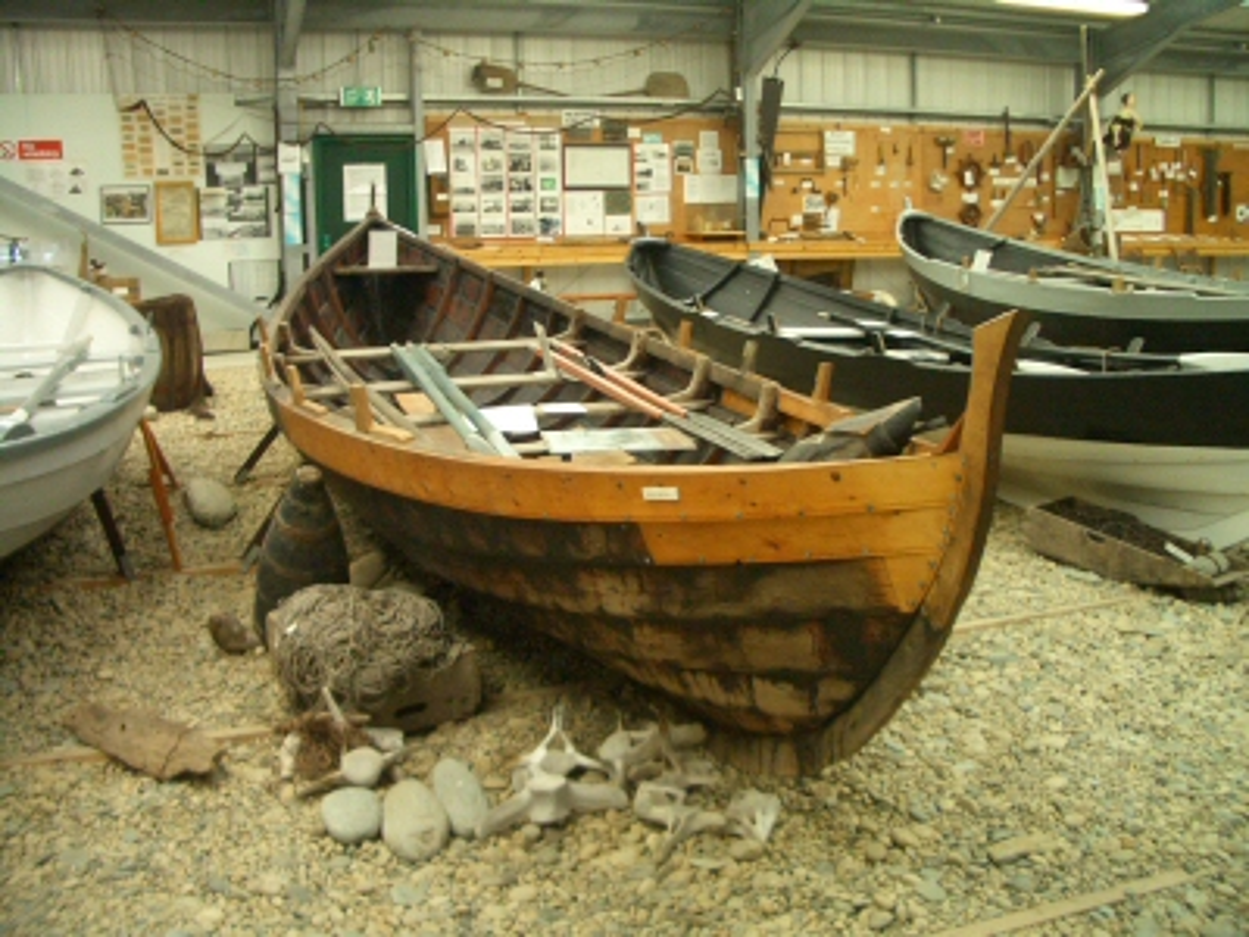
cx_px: 624
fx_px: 1263
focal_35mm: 35
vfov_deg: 40.7
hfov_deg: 52.6
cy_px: 468
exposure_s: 1/80
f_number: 2.6
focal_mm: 5.8
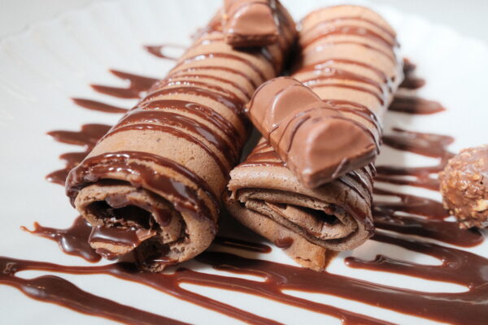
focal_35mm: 27
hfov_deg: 67.4
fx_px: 366
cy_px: 162
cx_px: 244
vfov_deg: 47.9
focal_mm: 18
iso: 640
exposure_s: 1/600
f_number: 3.6
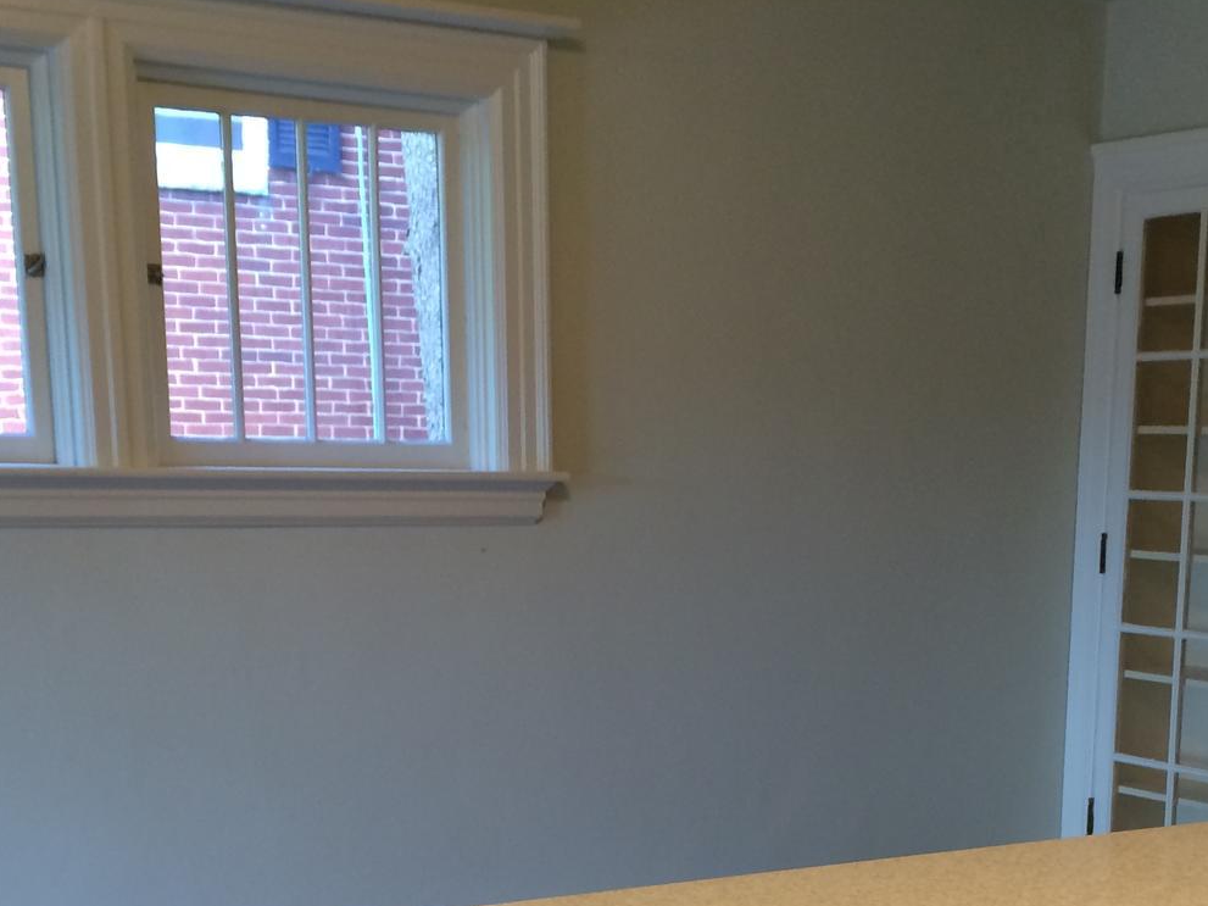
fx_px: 2163
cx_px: 752
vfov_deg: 22.7
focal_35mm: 62
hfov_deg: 31.1
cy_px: 905
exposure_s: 1/30
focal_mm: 4.12
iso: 100
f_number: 2.2
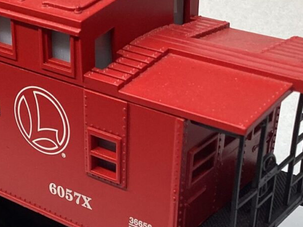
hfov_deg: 23.6
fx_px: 718
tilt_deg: -33.0
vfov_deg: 17.7
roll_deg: +2.5
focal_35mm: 82
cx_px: 74
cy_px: 206
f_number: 2.4
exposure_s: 1/120
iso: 50
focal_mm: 3.3
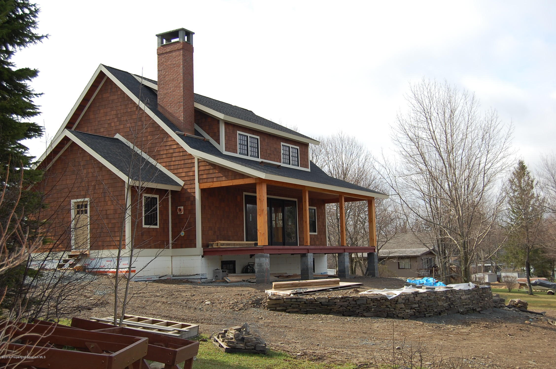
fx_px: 694
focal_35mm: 45
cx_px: 278
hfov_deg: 43.7
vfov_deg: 29.8
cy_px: 184
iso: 200
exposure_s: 1/500
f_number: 5.6
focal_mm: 30
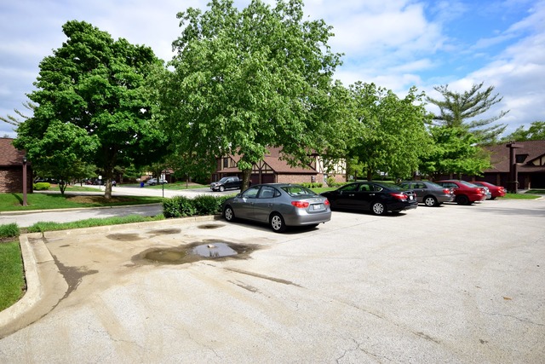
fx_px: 295
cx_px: 272
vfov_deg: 63.2
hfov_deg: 85.4
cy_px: 182
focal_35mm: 20
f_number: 9
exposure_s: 1/320
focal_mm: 13
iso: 160
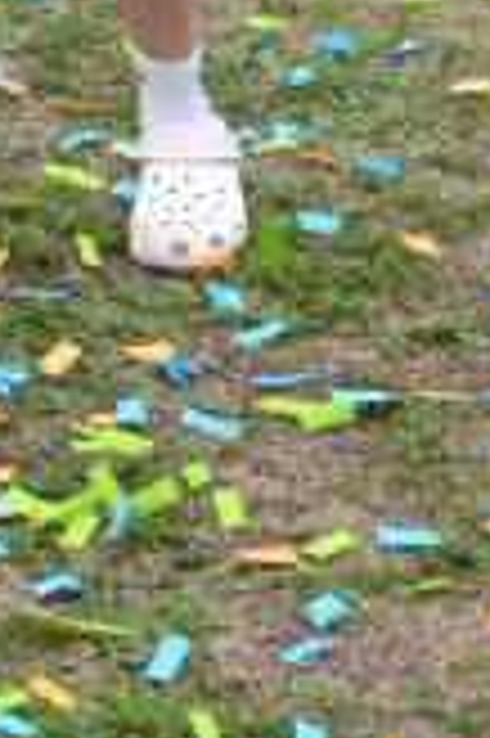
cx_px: -674
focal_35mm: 205
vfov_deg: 9.4
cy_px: -778
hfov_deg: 6.4
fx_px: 4194
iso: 200
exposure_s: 1/250
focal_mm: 35
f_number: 5
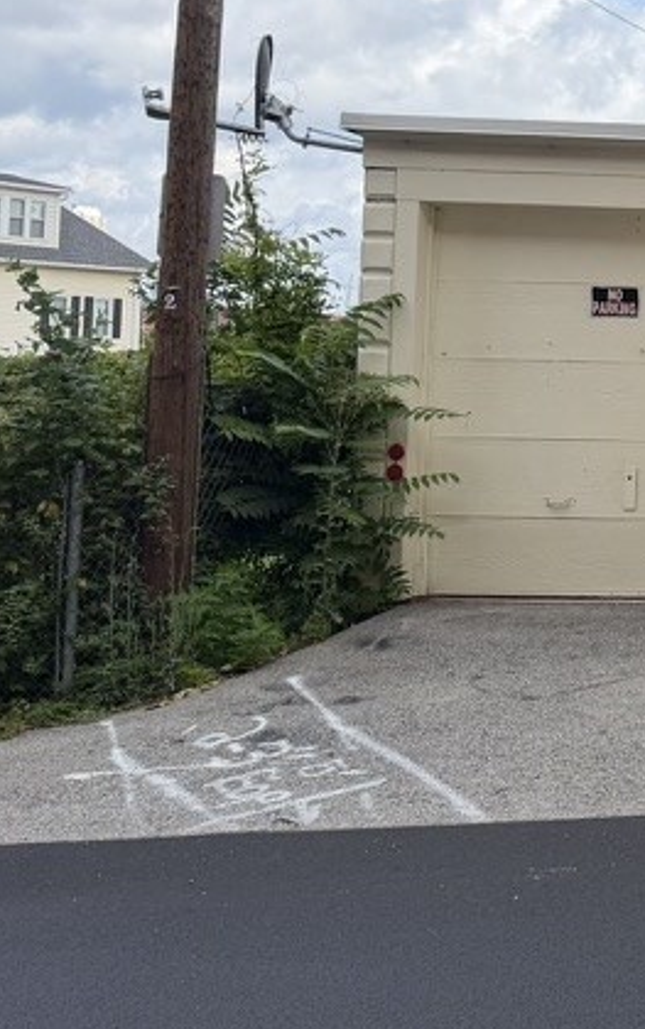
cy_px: 333
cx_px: 1170
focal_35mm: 62
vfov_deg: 32.6
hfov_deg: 17.1
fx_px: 1741
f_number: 1.78
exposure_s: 1/3021
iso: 100
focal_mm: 6.76
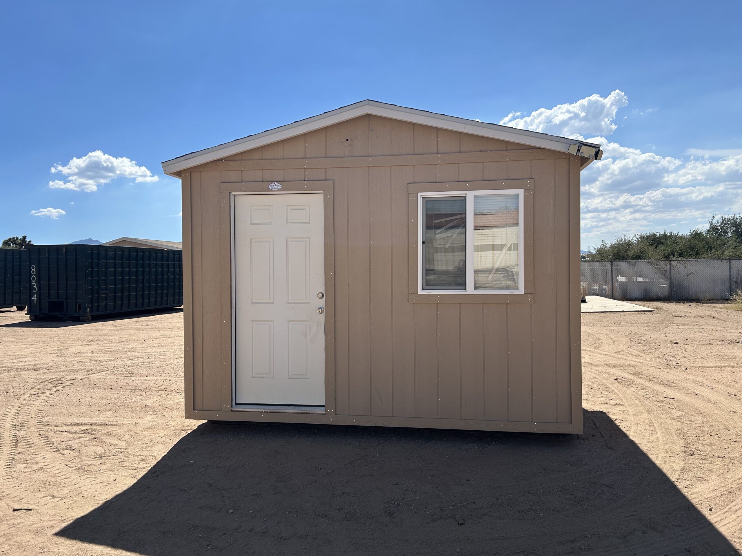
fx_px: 557
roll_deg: +2.3
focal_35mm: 26
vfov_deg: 53.1
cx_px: 371
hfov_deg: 67.3
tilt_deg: +0.9
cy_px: 278
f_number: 1.5
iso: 50
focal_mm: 5.7
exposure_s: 1/5076
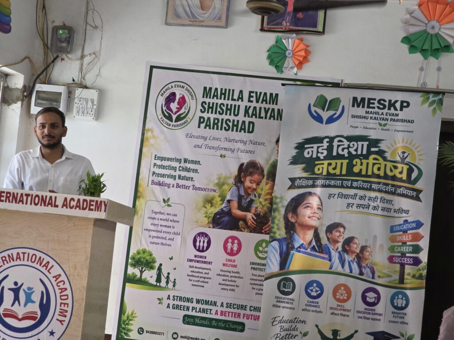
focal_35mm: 69
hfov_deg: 28.2
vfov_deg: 21.3
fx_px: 905
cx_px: 227
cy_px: 170
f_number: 2.4
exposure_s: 1/100
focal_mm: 7.9
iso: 320
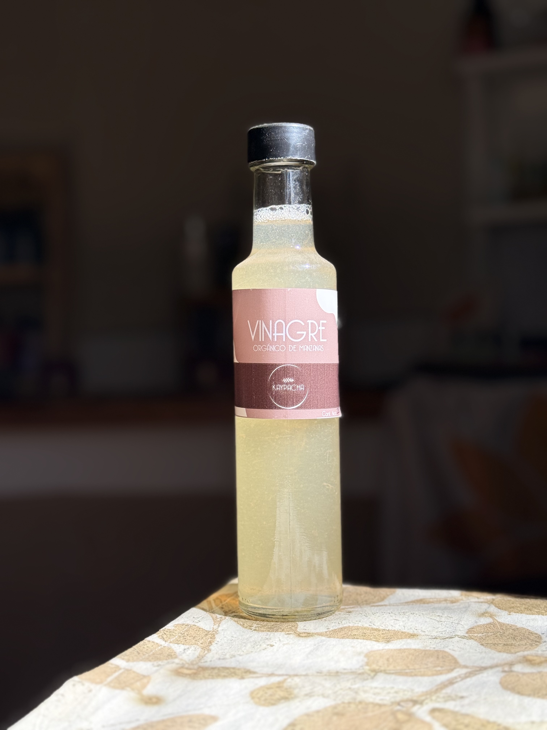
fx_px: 1011
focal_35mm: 48
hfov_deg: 30.3
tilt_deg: -0.1
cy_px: 365
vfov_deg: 39.7
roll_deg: +2.4
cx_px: 274
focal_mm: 6.76
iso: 64
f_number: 1.78
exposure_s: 1/1543
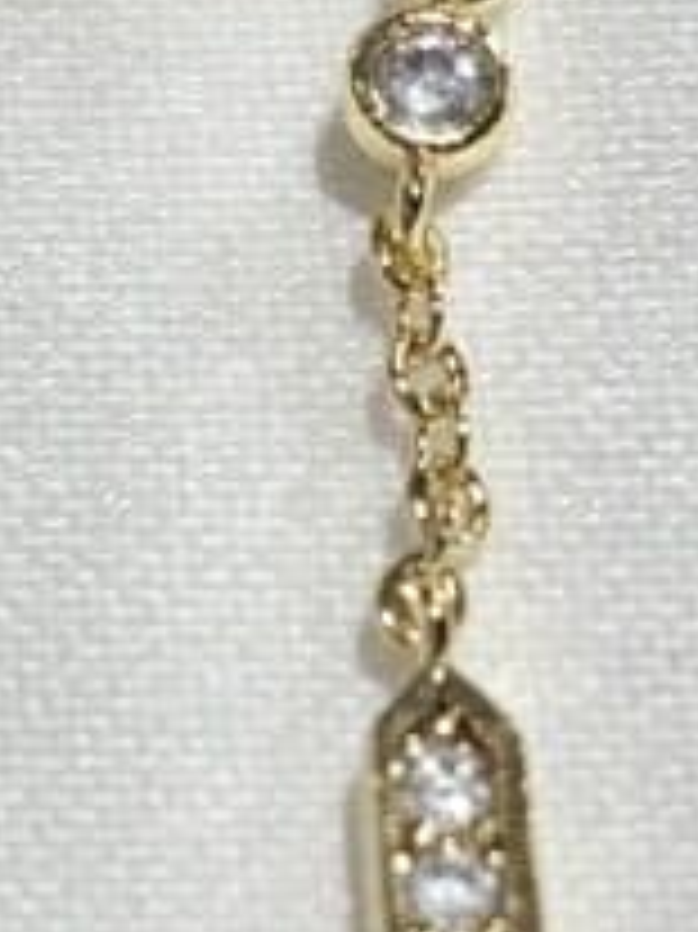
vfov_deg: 7.7
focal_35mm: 257
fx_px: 6917
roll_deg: +15.7
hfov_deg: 5.8
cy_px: 410
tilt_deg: -38.8
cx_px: 131
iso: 32
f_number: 1.6
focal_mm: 5.96
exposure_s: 1/380
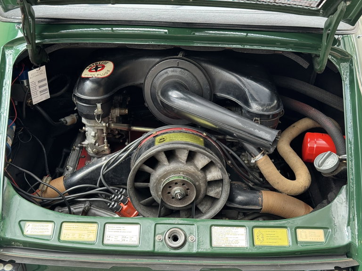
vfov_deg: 30.3
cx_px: 181
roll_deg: -4.0
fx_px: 502
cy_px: 136
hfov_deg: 39.7
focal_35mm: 48
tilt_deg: -34.3
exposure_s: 1/121
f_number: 1.78
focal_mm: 6.76
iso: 64
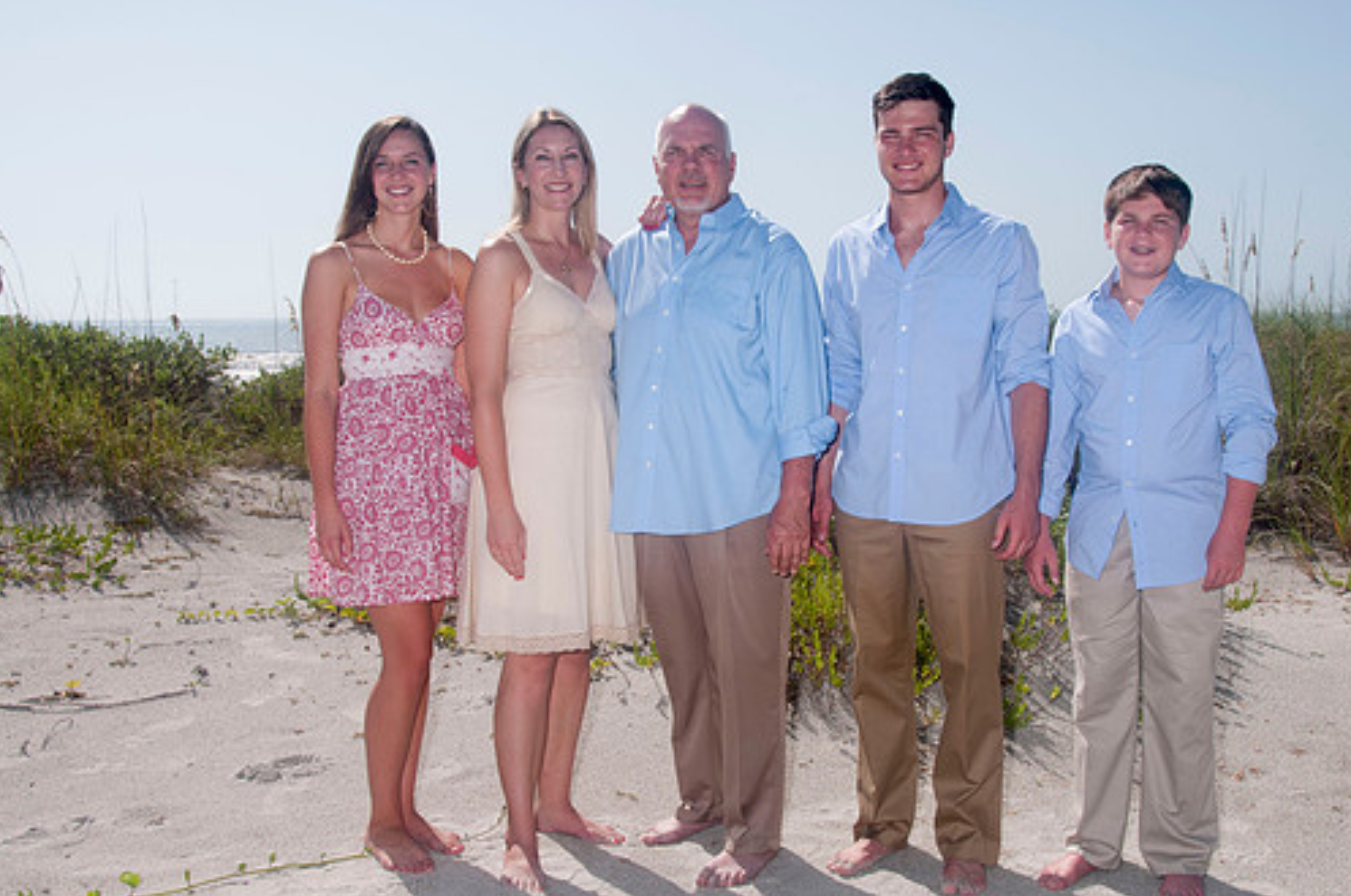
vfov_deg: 31.8
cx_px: 739
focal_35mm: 42
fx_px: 1574
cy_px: 452
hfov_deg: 46.4
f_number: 13
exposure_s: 1/250
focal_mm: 24
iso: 100
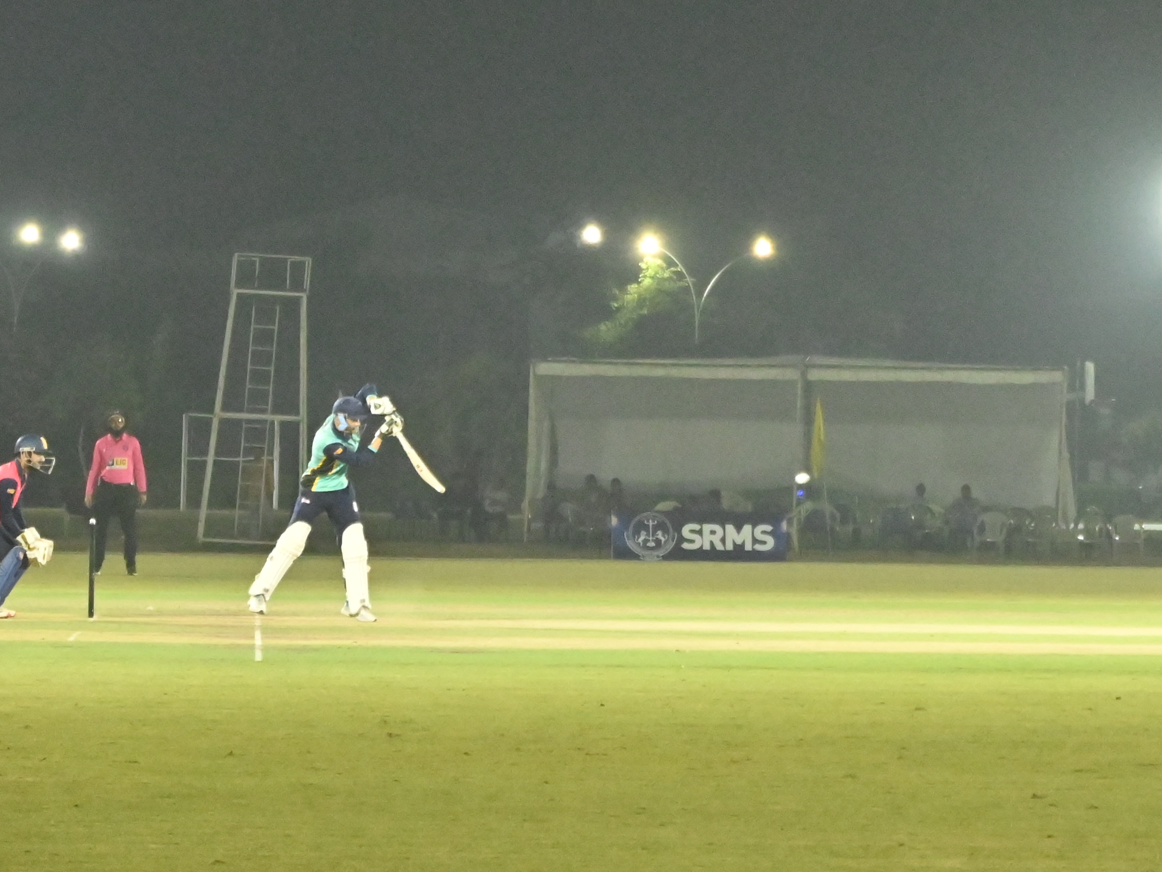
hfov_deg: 9.6
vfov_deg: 7.2
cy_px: -28
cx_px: 1196
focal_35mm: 205
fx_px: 6887
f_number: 5
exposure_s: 1/250
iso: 3200
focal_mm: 59
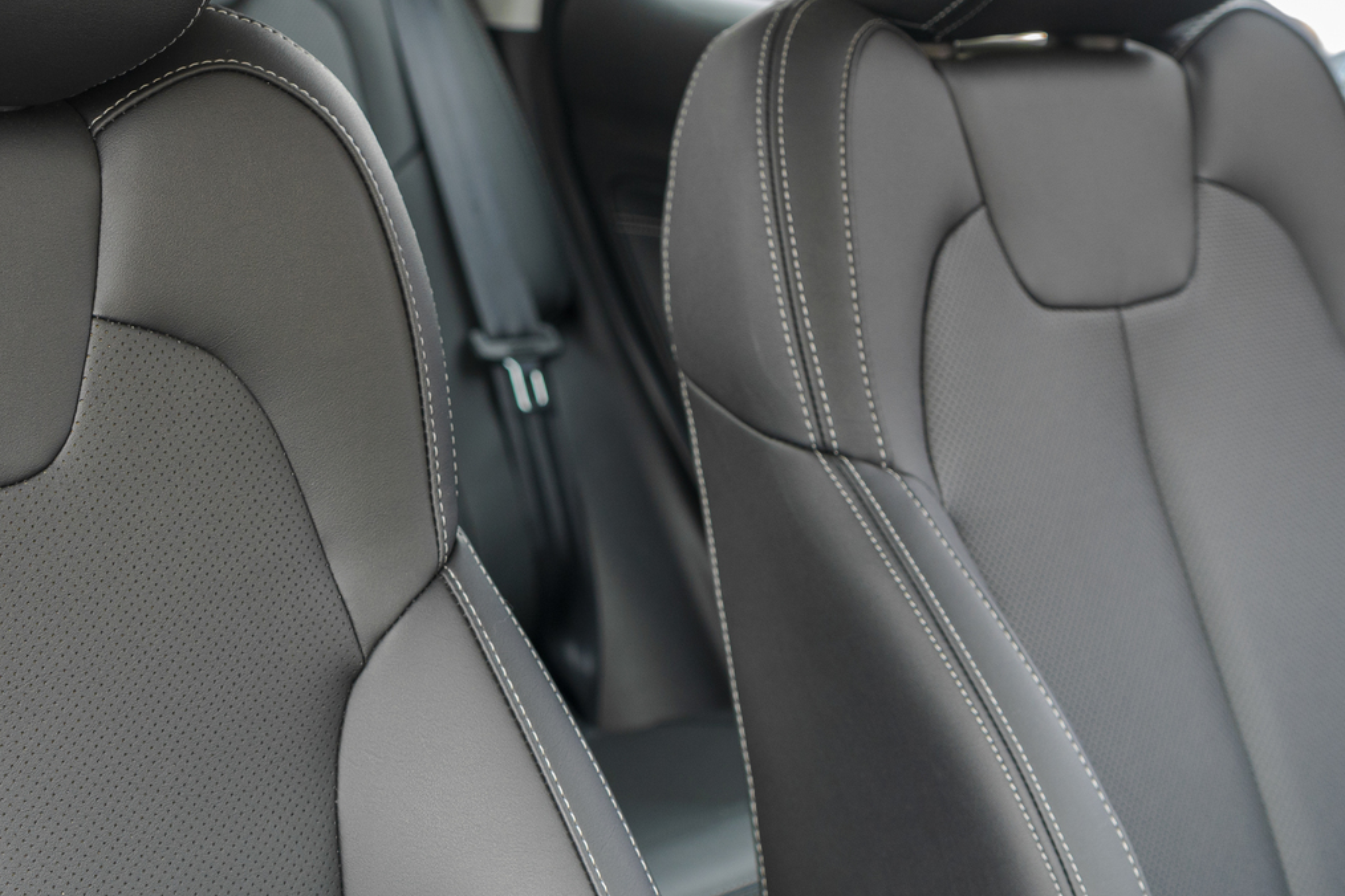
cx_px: 505
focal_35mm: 69
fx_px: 2578
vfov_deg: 19.6
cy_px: 247
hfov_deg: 29.1
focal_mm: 35
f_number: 4
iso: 250
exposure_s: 1/60
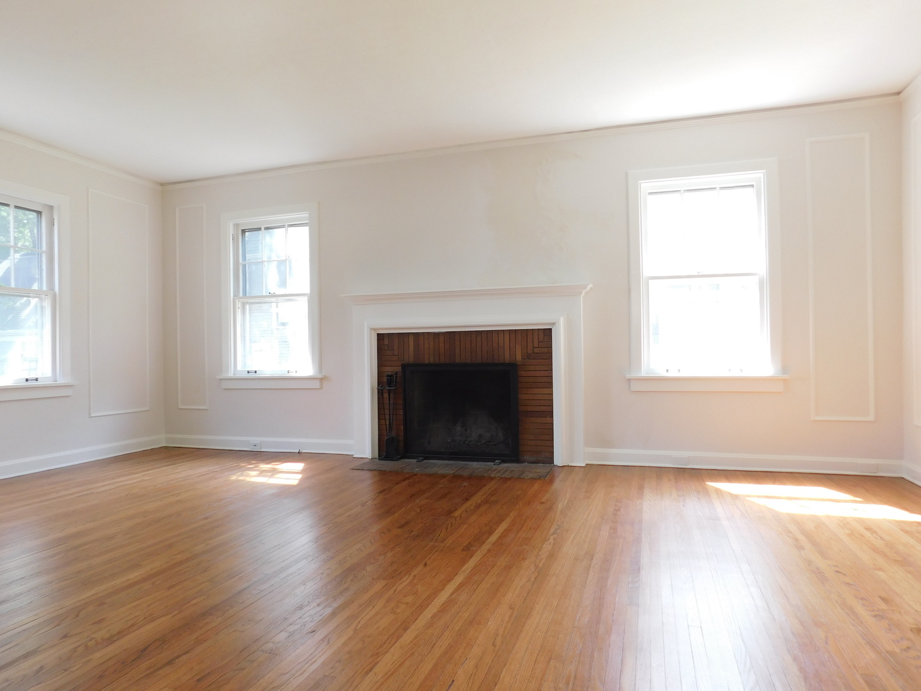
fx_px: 612
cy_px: 346
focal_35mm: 23
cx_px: 460
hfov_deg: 73.9
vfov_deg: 58.9
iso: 125
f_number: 3
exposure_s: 1/50
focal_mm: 4
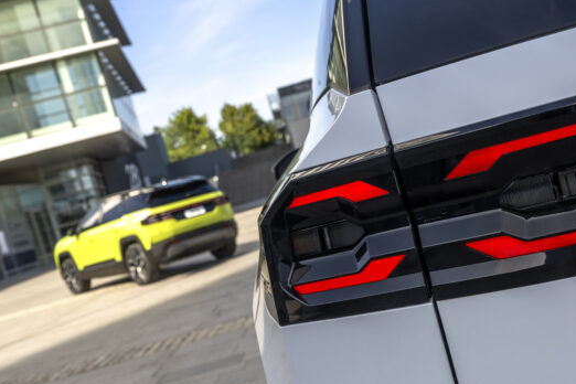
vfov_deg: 27.0
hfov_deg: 39.1
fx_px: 800
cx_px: 387
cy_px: 220
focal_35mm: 50
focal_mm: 34
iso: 100
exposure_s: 1/200
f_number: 7.1
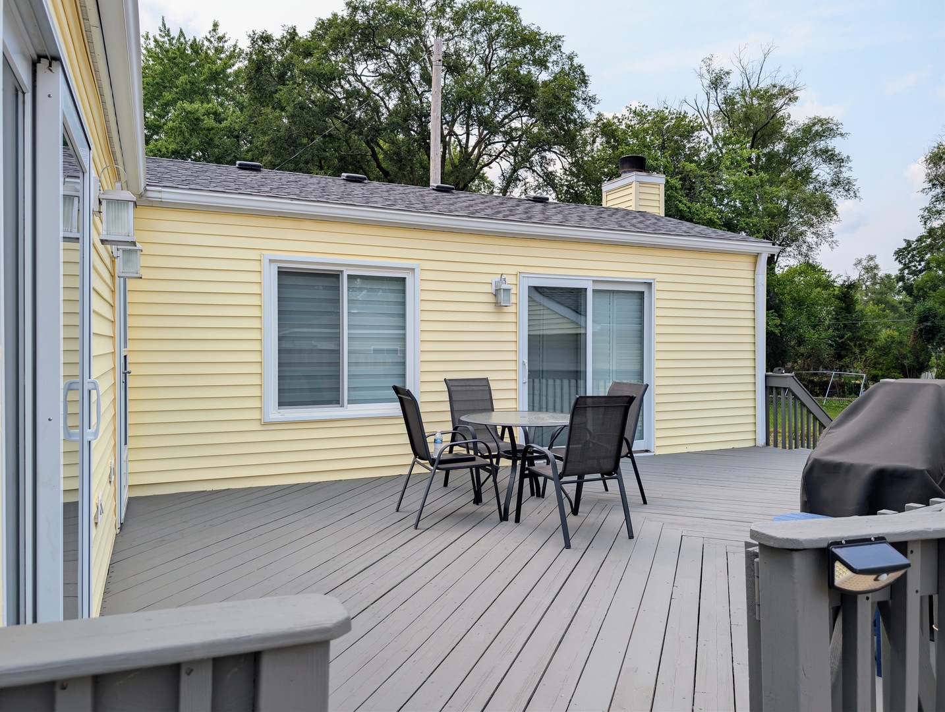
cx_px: 472
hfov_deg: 71.5
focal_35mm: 24
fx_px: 656
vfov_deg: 56.9
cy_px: 356
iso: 20
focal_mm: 6.9
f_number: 1.68
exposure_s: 1/1085
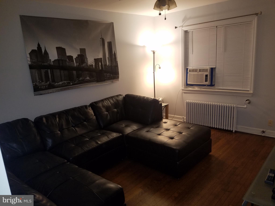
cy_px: 103
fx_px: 207
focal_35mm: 26
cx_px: 138
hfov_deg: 67.3
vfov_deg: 53.1
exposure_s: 1/24
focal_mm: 4.2
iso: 100
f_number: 1.7
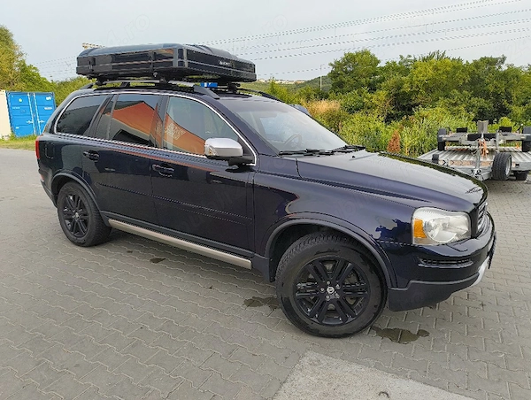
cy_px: 200
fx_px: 369
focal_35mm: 24
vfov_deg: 57.0
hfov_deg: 71.5
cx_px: 266
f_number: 1.87
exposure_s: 1/769
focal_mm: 5.56
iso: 100
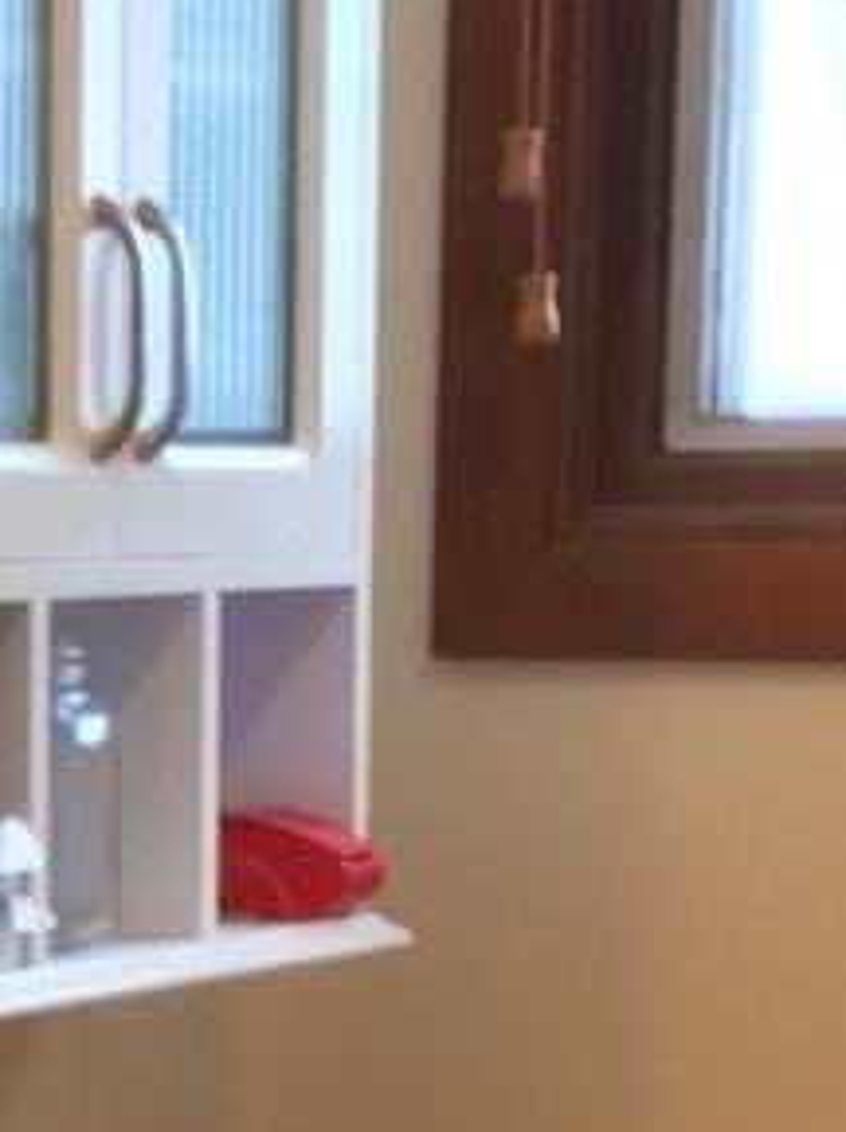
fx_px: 5356
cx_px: -568
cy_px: 1445
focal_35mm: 164
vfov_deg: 11.8
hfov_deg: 8.7
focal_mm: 4.15
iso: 50
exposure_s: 1/30
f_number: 2.2
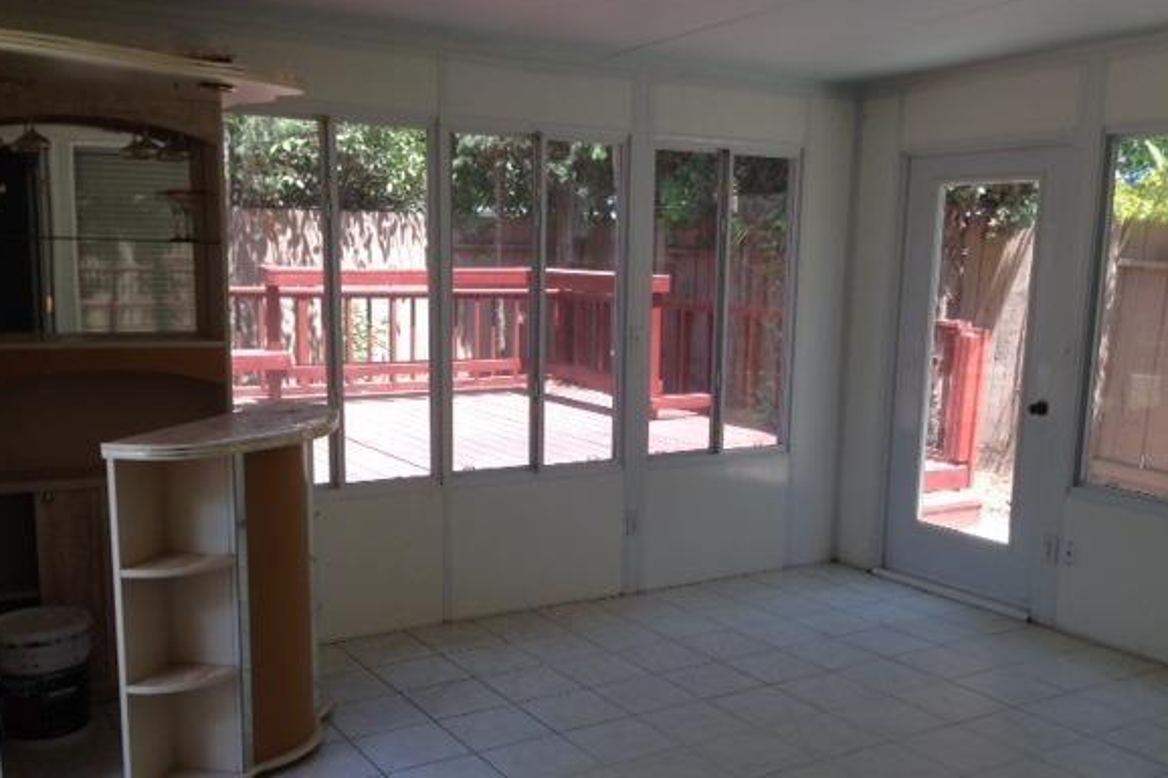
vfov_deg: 34.9
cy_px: 471
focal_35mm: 38
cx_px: 604
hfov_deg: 50.7
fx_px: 1232
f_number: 2.4
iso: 50
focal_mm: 4.12
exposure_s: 1/131
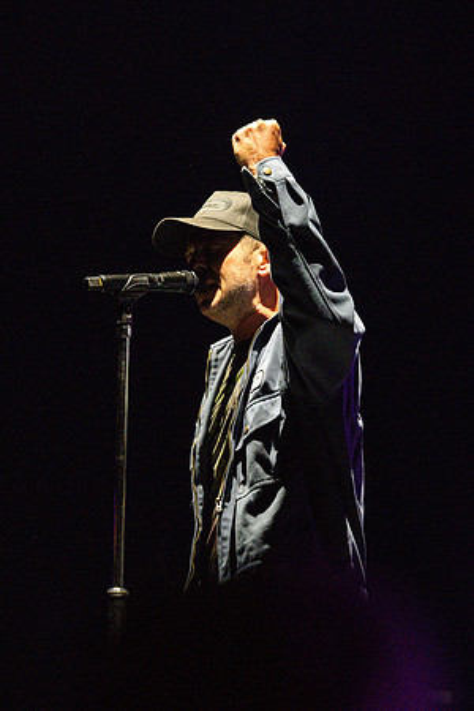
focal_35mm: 210
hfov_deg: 6.5
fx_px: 4147
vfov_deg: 9.8
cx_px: 227
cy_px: 356
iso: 3200
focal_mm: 140
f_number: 3.5
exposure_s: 1/640
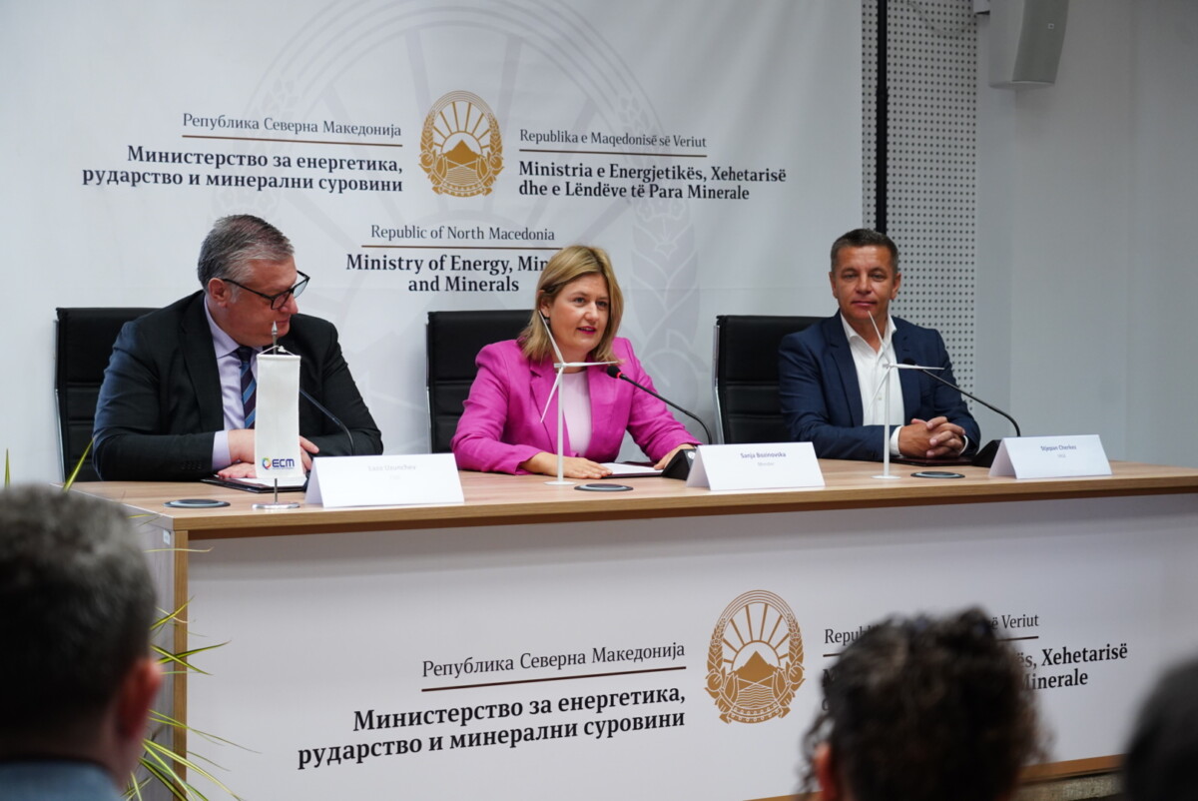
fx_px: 2131
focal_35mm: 64
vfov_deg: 21.3
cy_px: 400
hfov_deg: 31.4
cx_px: 599
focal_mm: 64
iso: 2000
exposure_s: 1/320
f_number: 4
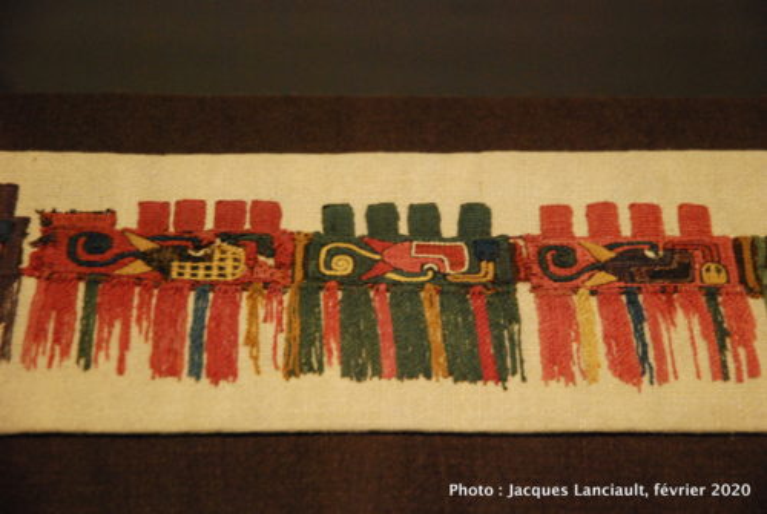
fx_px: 2240
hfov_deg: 19.4
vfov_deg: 13.1
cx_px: 384
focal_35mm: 105
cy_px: 257
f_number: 4.5
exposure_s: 1/13
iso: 1600
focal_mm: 70
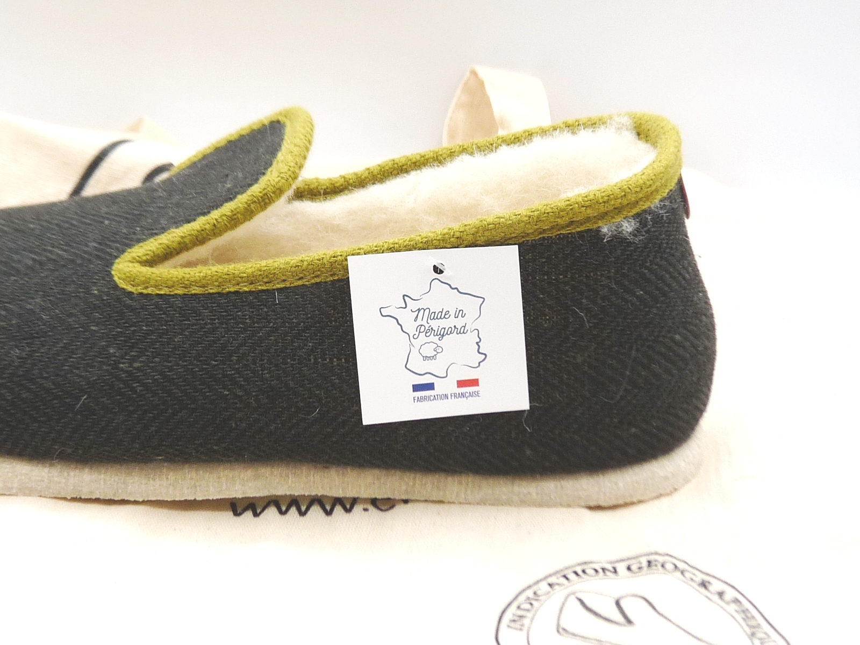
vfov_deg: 29.7
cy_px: 322
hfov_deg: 38.9
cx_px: 430
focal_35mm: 49
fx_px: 1217
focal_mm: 4.8
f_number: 4
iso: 100
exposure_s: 1/160
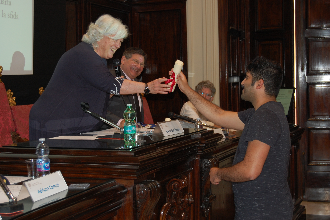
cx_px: 165
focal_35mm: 68
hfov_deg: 29.9
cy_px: 110
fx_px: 618
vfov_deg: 20.1
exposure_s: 1/60
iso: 400
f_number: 5.3
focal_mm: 45
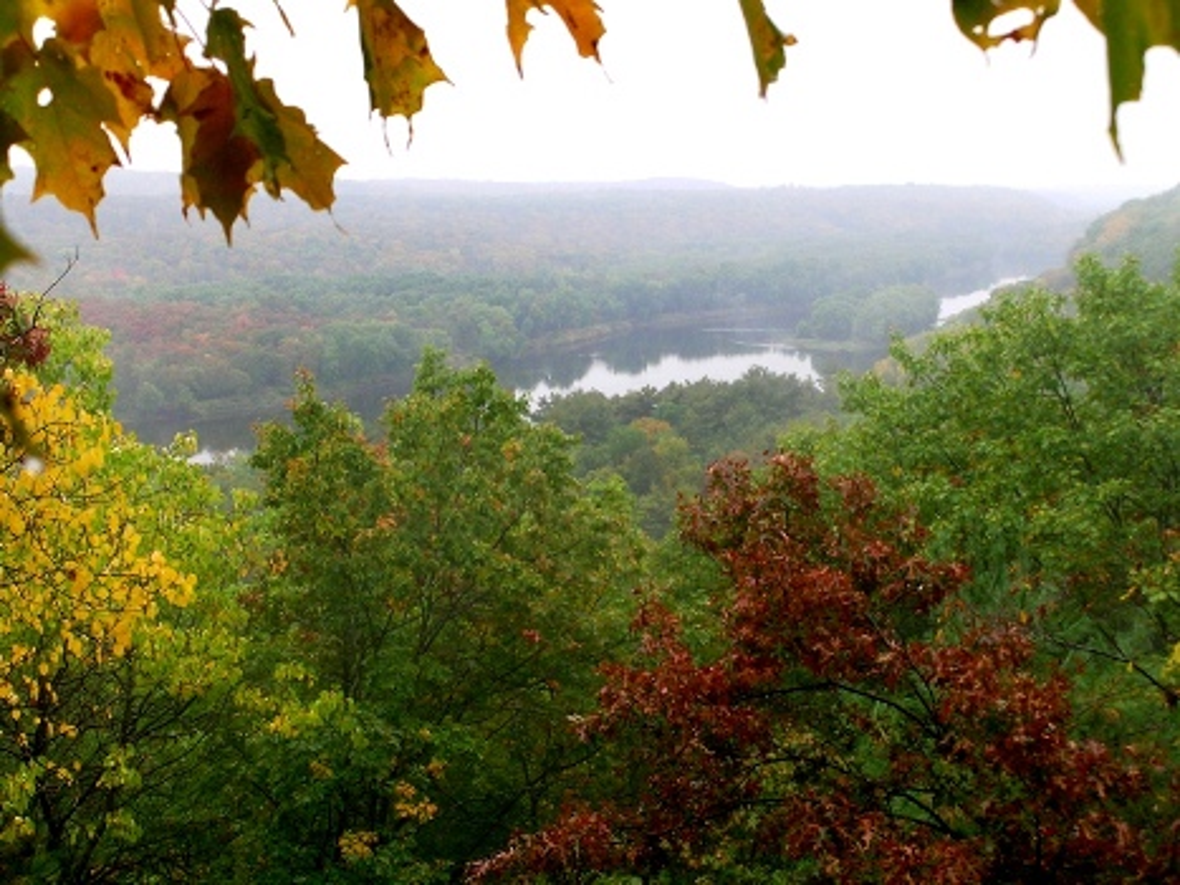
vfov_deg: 19.6
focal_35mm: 75
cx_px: 590
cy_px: 442
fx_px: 2556
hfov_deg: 26.0
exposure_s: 1/33.7
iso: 50
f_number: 5.7
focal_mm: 15.6
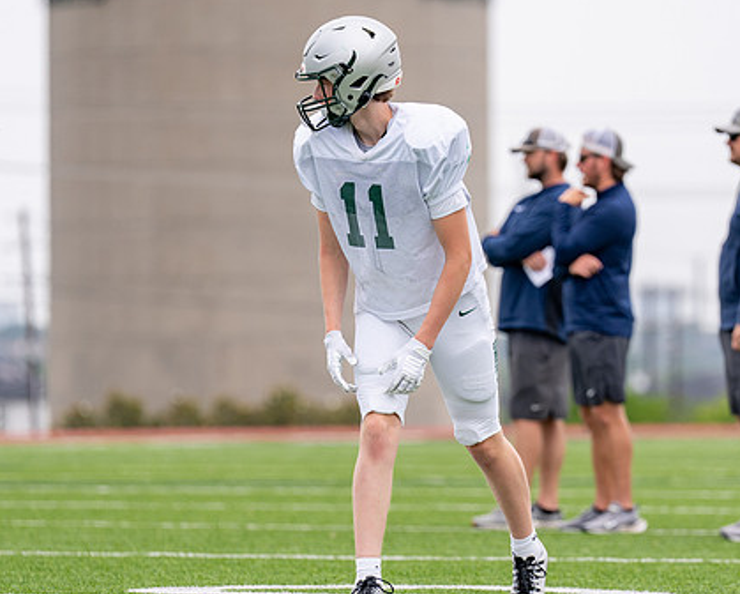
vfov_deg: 5.2
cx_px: 441
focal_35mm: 298
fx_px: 6533
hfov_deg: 6.5
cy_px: 362
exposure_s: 1/2500
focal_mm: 165
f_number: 2.8
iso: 250
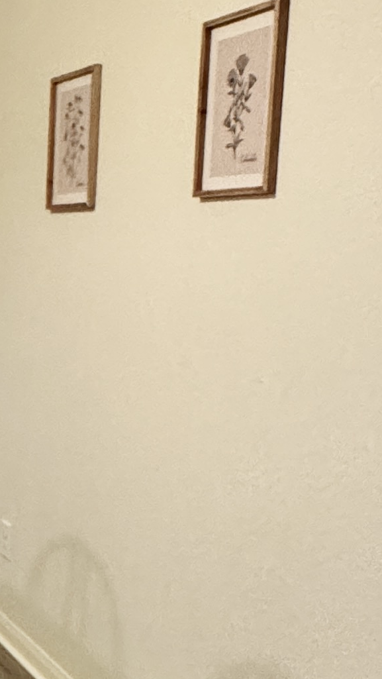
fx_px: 1080
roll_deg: +0.1
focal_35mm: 60
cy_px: 348
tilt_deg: -6.0
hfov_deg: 16.0
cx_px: -363
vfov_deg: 34.9
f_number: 2.2
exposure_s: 1/60
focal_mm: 2.22
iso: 800
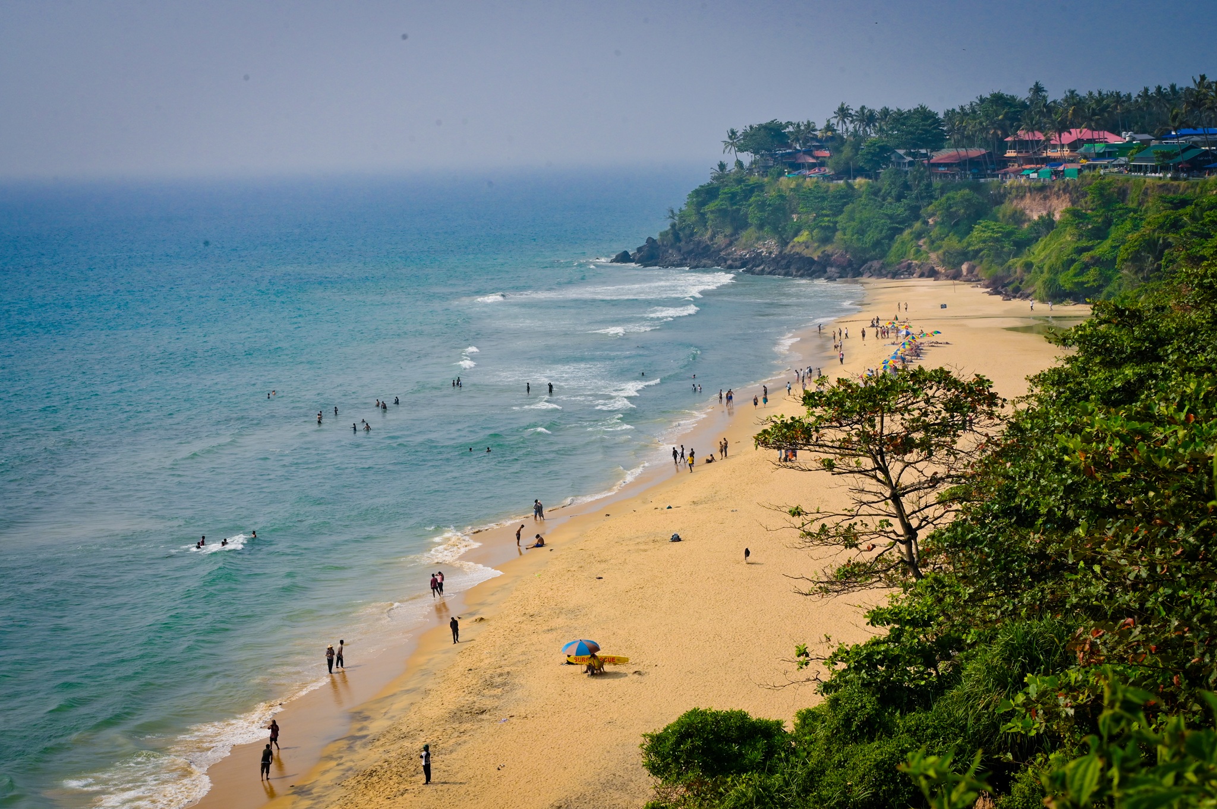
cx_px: 608
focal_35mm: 70
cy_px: 404
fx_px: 2364
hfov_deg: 28.9
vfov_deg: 19.4
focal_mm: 70
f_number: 14
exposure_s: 1/1000
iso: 640
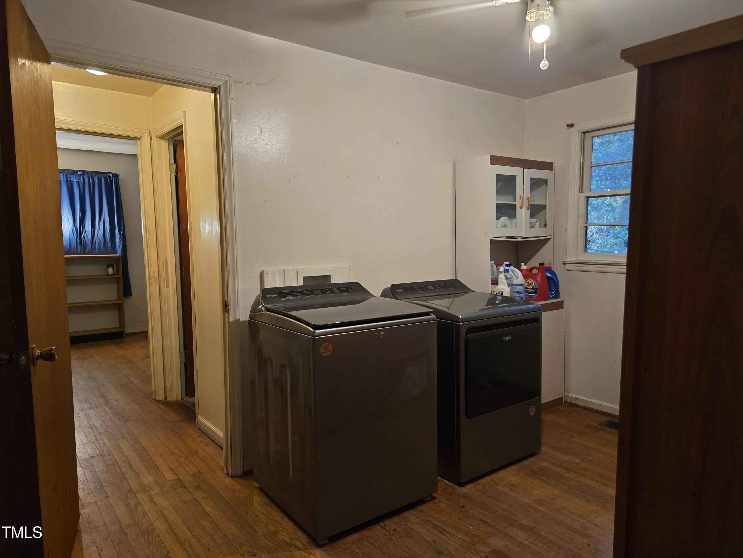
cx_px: 372
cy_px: 279
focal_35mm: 23
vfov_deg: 58.9
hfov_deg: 73.9
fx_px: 494
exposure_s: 1/60
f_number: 1.7
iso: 500
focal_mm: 6.3
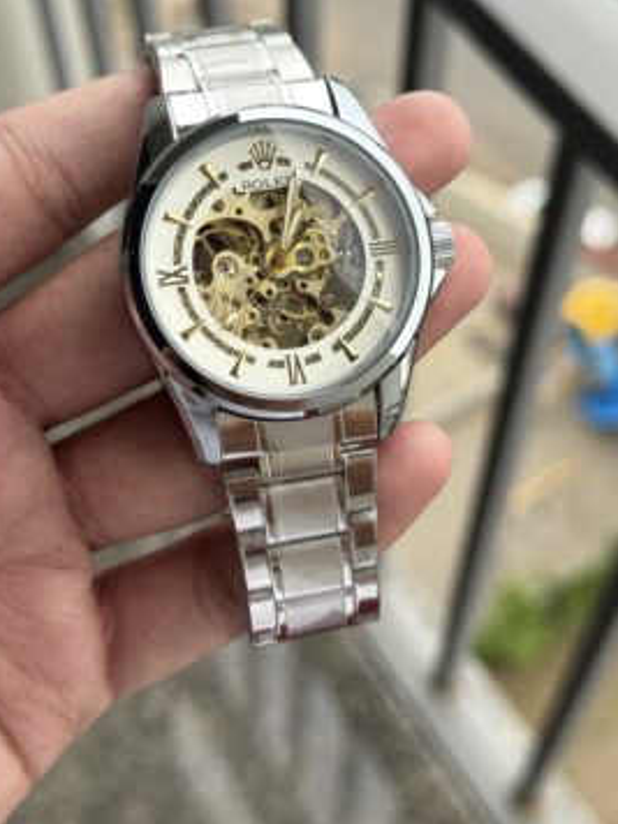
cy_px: 366
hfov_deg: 27.0
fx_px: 1285
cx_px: 280
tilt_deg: -56.6
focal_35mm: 54
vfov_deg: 35.5
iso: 64
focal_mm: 6.76
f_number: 1.78
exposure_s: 1/700
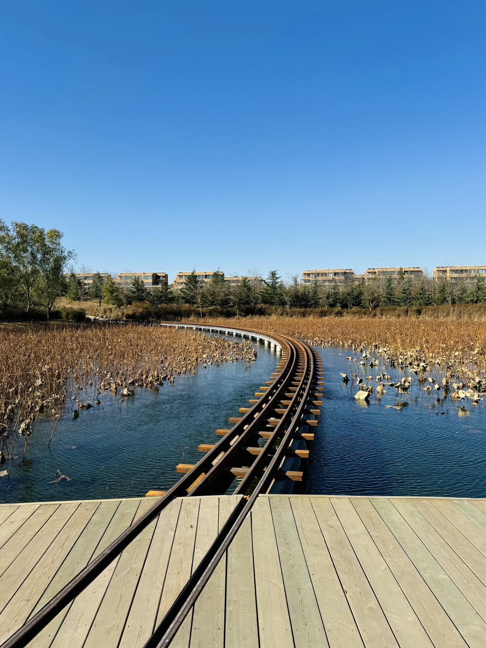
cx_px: 243
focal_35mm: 24
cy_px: 324
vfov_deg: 71.6
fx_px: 449
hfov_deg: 56.8
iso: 80
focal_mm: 6.86
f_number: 1.78
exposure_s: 1/4310
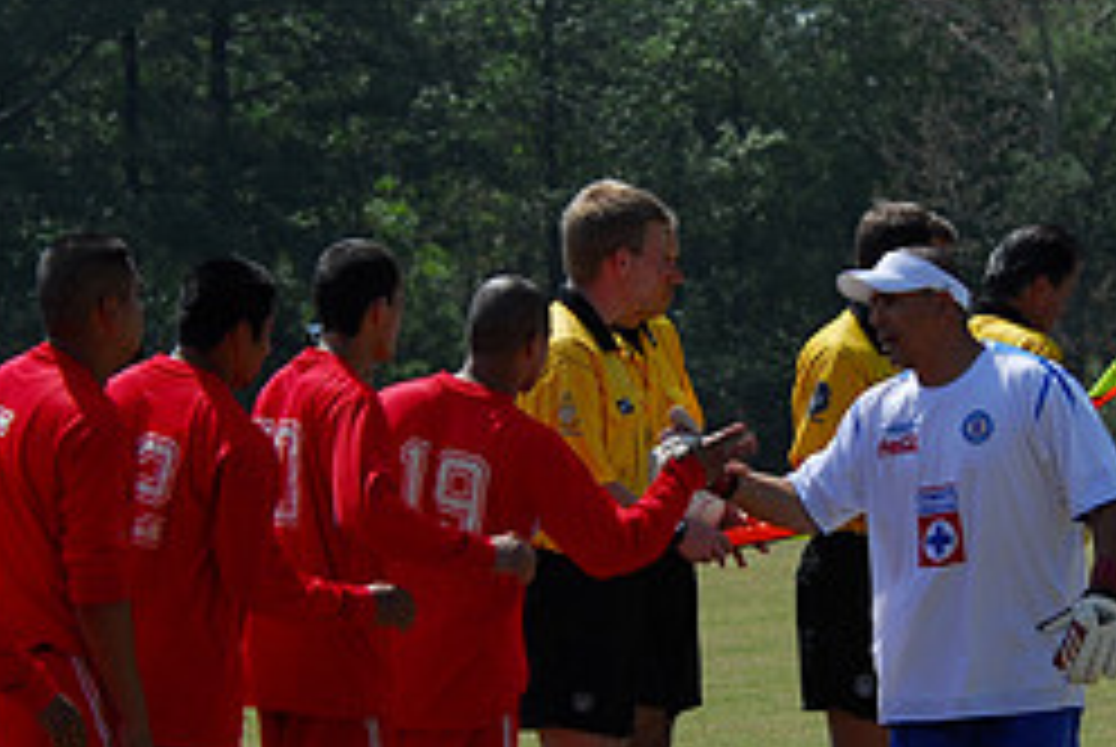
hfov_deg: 6.8
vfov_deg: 4.6
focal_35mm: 302
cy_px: 450
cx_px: 702
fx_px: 9373
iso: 100
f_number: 6.3
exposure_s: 1/160
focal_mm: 86
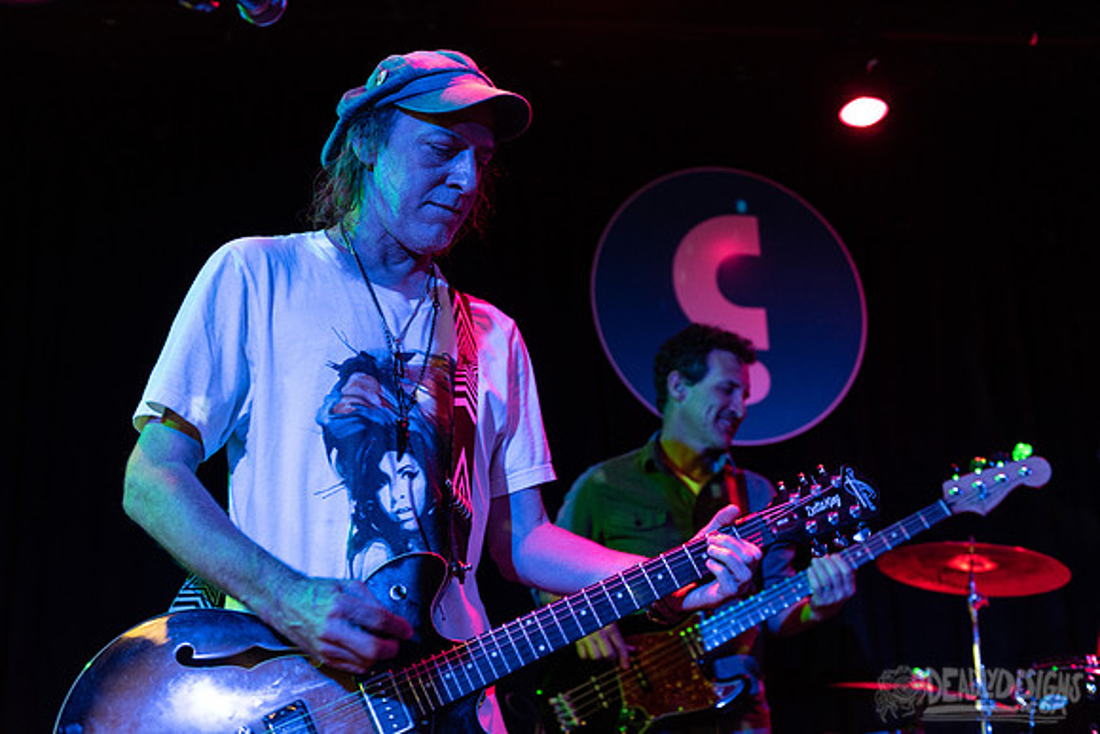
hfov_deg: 44.5
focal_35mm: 44
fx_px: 1345
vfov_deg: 30.5
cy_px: 367
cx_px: 550
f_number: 3.2
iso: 1000
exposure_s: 1/125
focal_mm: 44
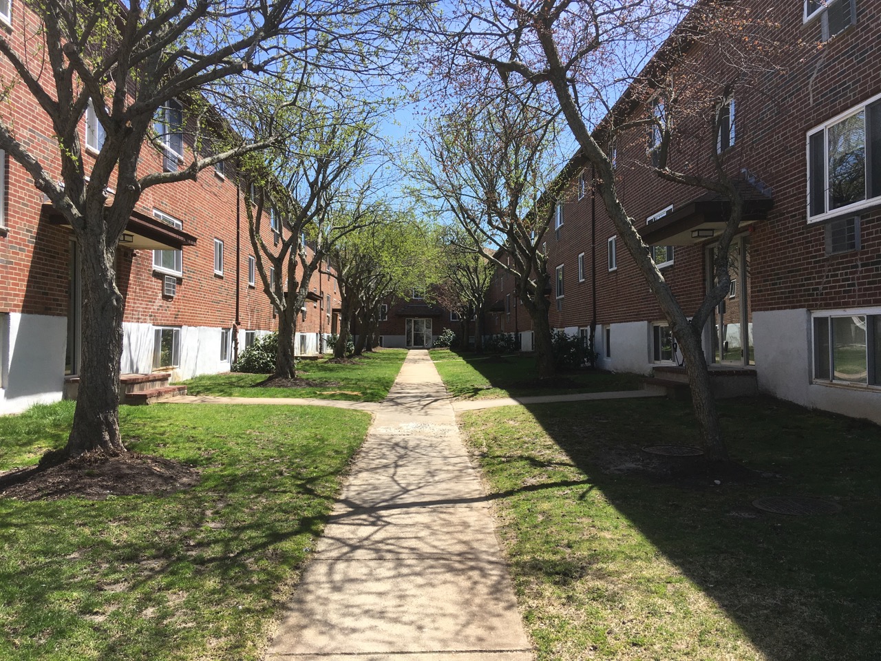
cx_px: 440
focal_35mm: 29
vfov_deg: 48.2
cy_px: 330
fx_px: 738
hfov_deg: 61.7
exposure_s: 1/884
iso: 25
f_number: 2.2
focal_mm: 4.15
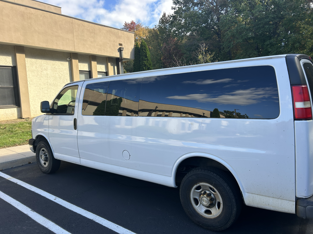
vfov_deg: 53.1
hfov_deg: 67.3
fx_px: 235
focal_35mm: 26
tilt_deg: -3.9
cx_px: 156
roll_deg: +2.4
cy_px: 117
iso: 50
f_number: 1.5
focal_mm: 5.7
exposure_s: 1/902
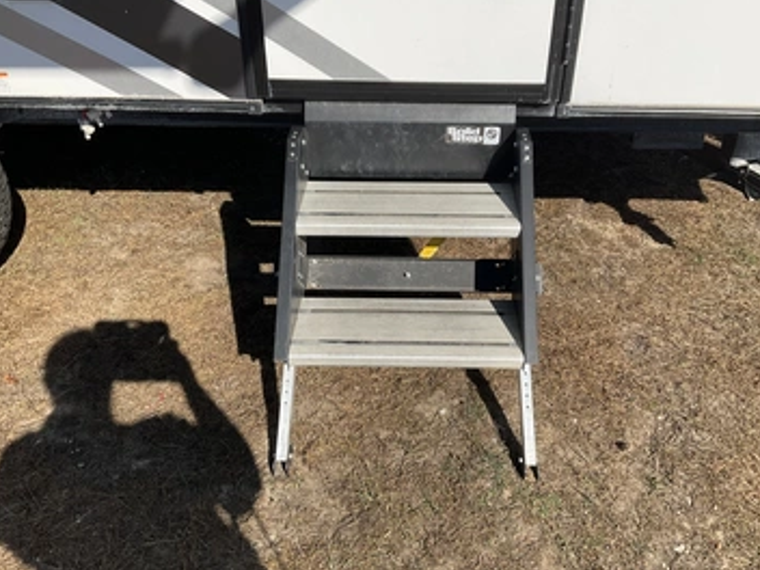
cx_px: 410
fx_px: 725
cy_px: 259
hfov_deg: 55.3
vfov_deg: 42.9
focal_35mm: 33
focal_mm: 3
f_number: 1.8
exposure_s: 1/1912
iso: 25
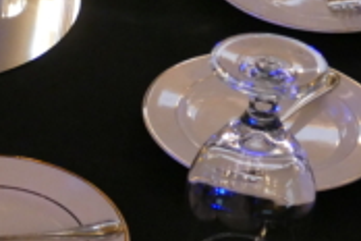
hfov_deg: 11.8
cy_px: 27
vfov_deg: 8.1
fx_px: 1705
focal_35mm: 170
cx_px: -99
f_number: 3.2
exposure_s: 1/15
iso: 1600
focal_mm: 15.26
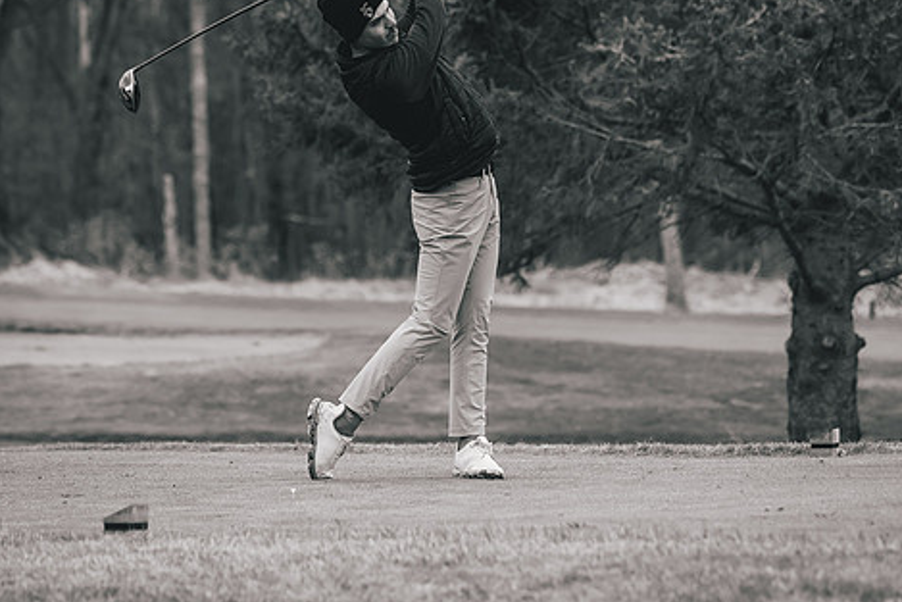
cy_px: 200
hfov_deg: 14.0
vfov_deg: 9.3
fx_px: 3684
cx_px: 381
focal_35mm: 147
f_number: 2.8
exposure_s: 1/3200
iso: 640
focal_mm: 95
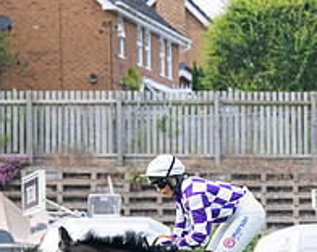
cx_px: 392
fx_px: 3193
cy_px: 308
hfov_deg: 5.7
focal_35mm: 341
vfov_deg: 4.5
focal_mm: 98
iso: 640
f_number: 4
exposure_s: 1/2000
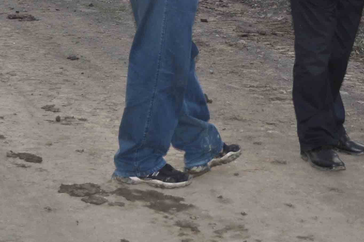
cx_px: 239
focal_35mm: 123
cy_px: -95
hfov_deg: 16.6
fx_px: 1242
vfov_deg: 10.8
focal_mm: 26
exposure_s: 1/200
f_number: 4.2
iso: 320
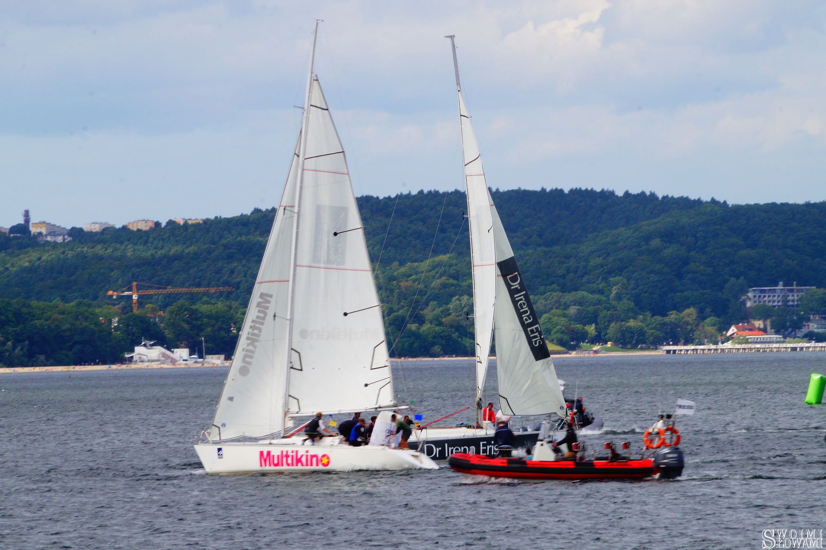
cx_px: 413
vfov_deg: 4.6
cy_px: 275
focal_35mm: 300
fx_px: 6879
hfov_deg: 6.9
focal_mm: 200
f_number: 22
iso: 200
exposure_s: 1/60
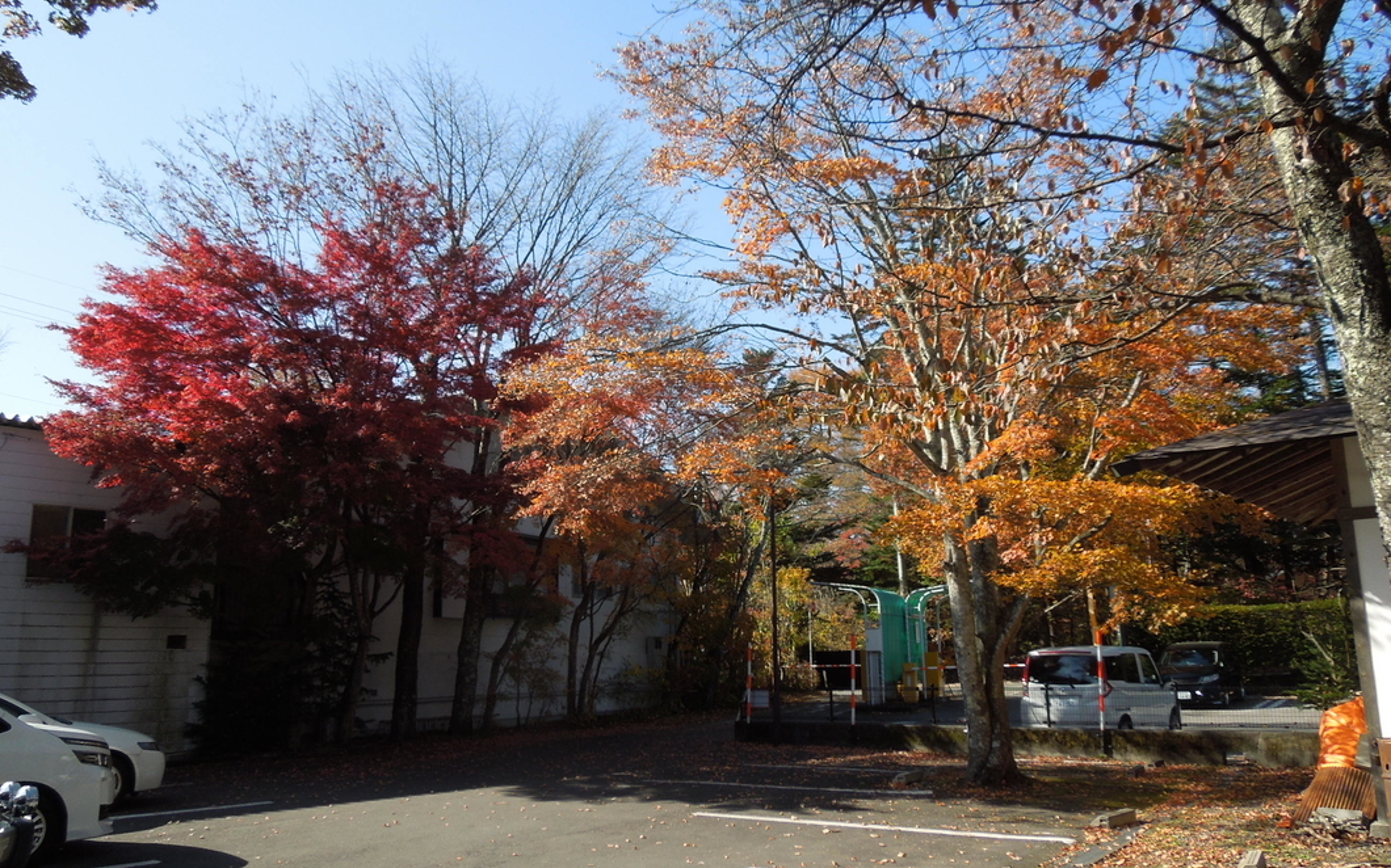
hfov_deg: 62.9
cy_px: 408
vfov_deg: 41.8
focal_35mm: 30
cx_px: 709
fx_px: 1137
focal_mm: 4.5
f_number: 3.3
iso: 100
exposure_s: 1/640
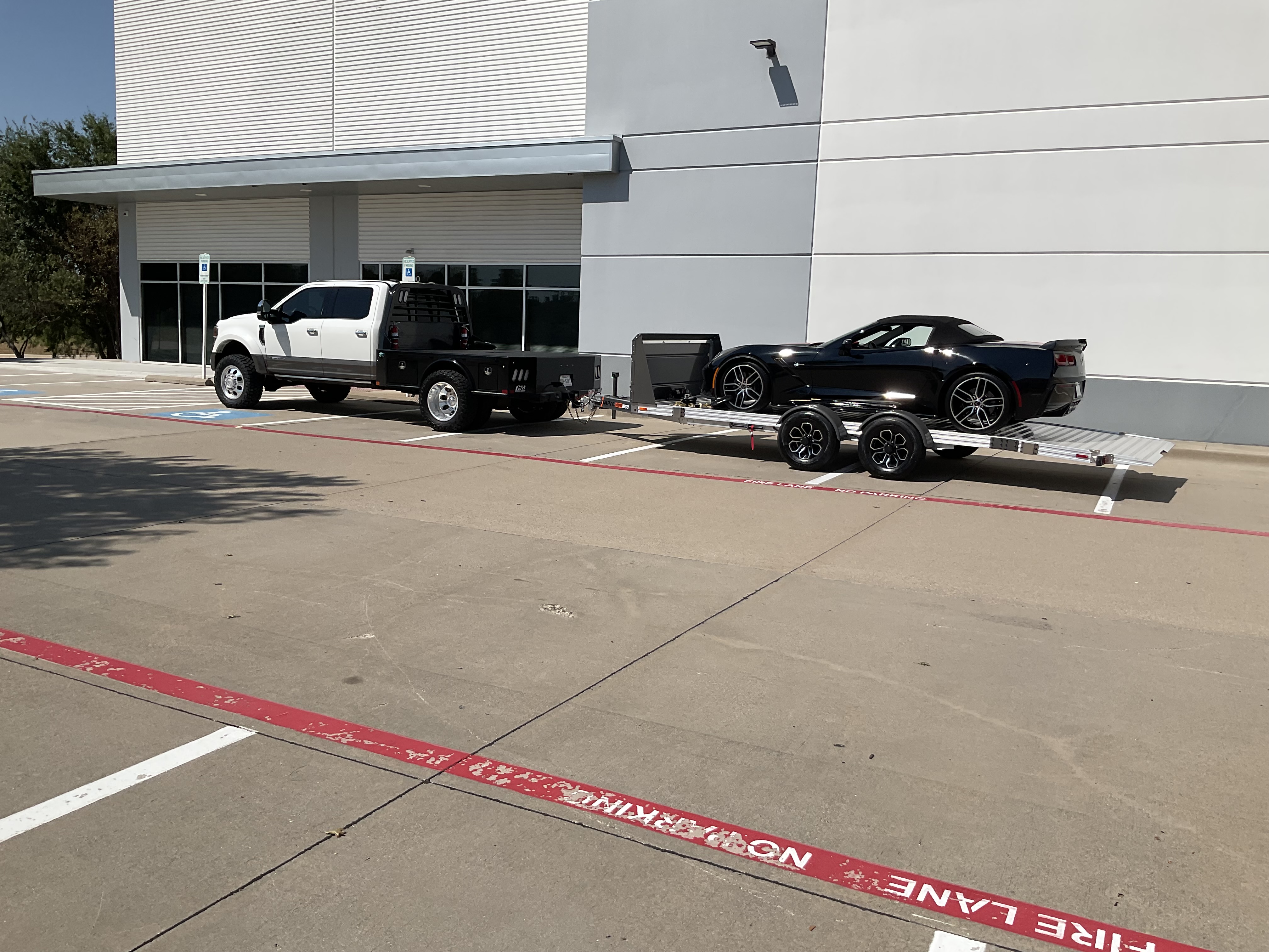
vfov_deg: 48.2
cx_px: 634
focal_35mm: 29
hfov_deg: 61.7
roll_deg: -1.0
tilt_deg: -7.4
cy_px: 476
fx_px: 1063
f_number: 1.8
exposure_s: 1/4405
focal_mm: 3
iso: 16
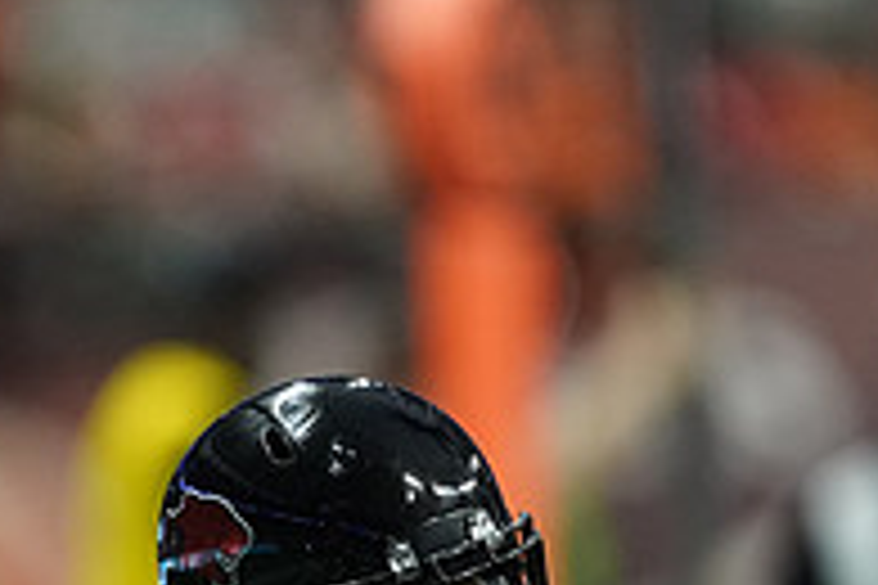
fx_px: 43555
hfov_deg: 1.2
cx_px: 338
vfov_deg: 0.8
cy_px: 632
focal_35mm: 1786
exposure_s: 1/2000
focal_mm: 600
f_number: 4
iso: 5000
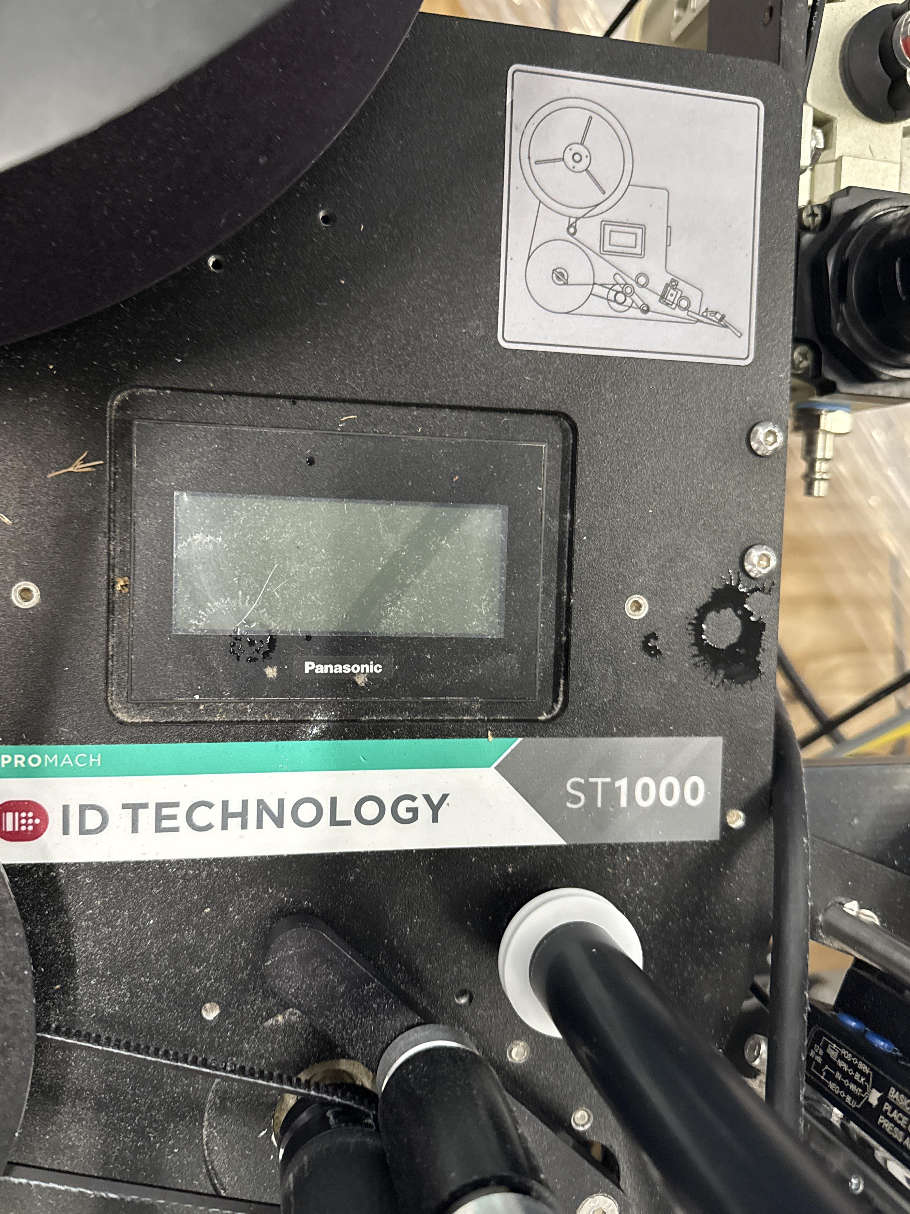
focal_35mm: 26
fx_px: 911
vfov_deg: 67.3
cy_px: 602
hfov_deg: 53.0
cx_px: 432
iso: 800
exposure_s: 1/60
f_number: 1.78
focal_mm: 6.76
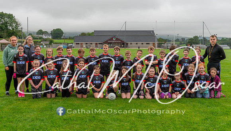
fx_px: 253
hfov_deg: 49.0
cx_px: 107
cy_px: 61
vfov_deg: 28.9
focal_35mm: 41
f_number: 8
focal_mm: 36
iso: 360
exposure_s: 1/100
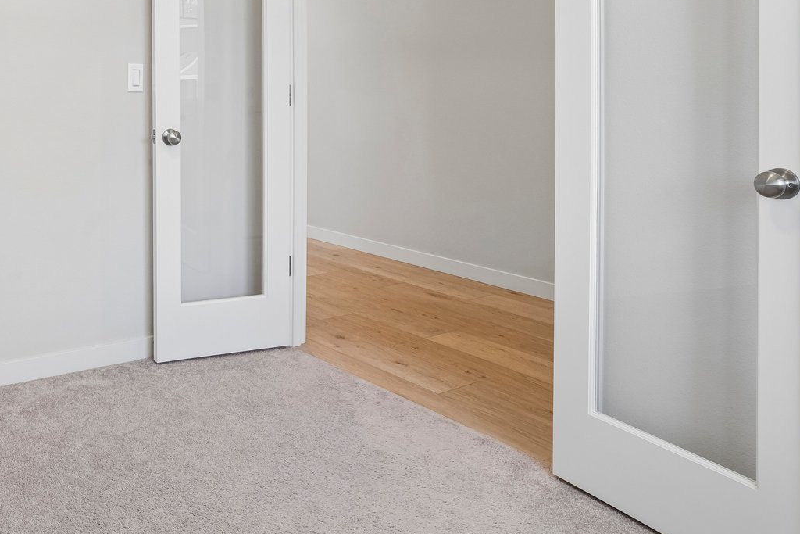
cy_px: 84
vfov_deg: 39.0
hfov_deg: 53.0
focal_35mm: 32
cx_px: 111
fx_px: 711
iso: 400
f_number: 9
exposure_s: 1/20
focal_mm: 16
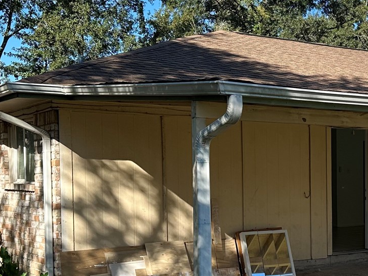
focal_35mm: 68
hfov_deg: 27.4
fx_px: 723
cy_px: 205
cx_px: 340
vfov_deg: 21.4
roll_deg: -0.2
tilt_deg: -1.2
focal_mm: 6.86
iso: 80
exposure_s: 1/2299
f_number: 1.78
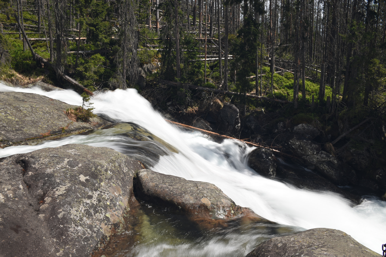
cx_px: 193
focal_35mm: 27
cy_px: 128
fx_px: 289
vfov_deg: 47.9
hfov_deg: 67.4
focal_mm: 18
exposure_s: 1/10
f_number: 16
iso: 100
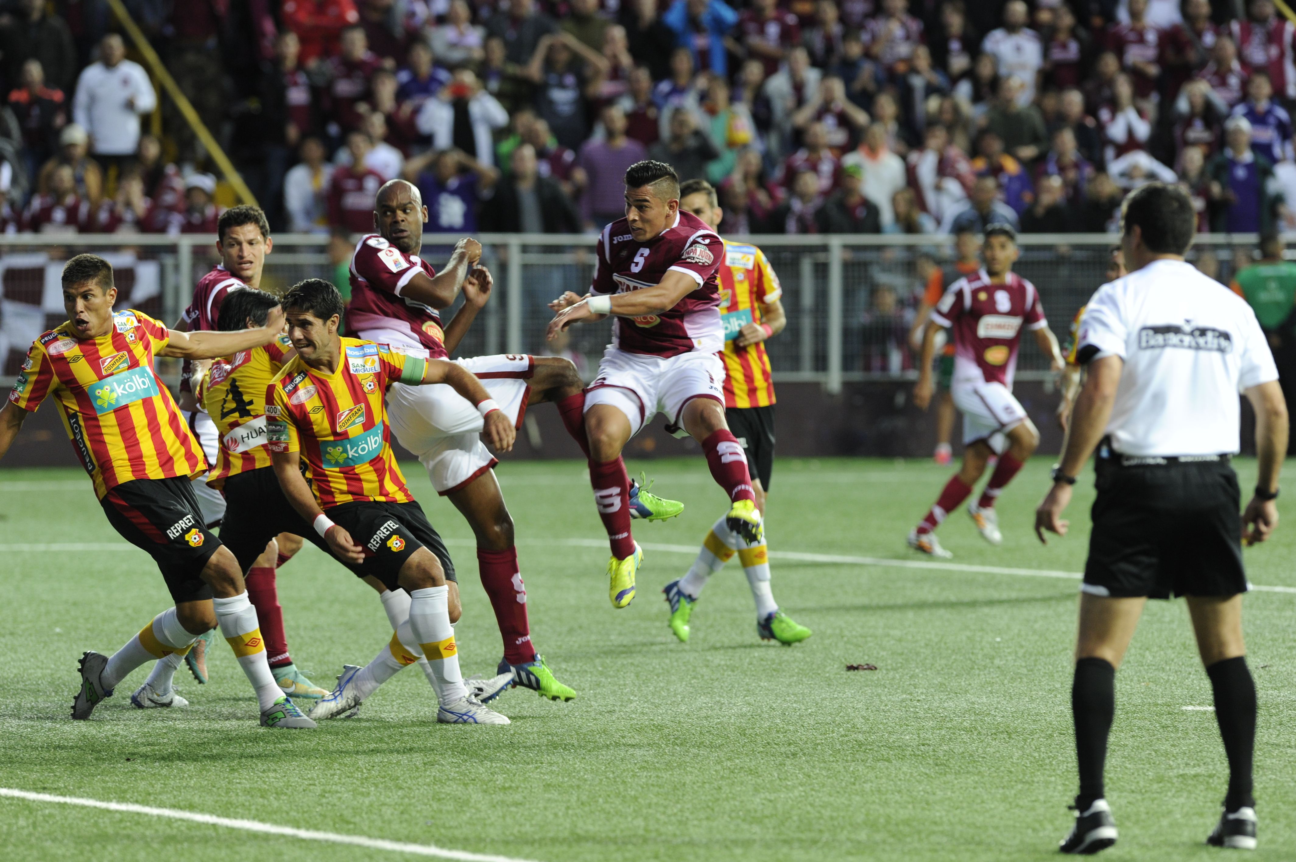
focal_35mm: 300
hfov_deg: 6.9
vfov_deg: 4.6
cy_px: 431
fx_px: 10793
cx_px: 648
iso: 1600
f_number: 4
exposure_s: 1/320
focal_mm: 300
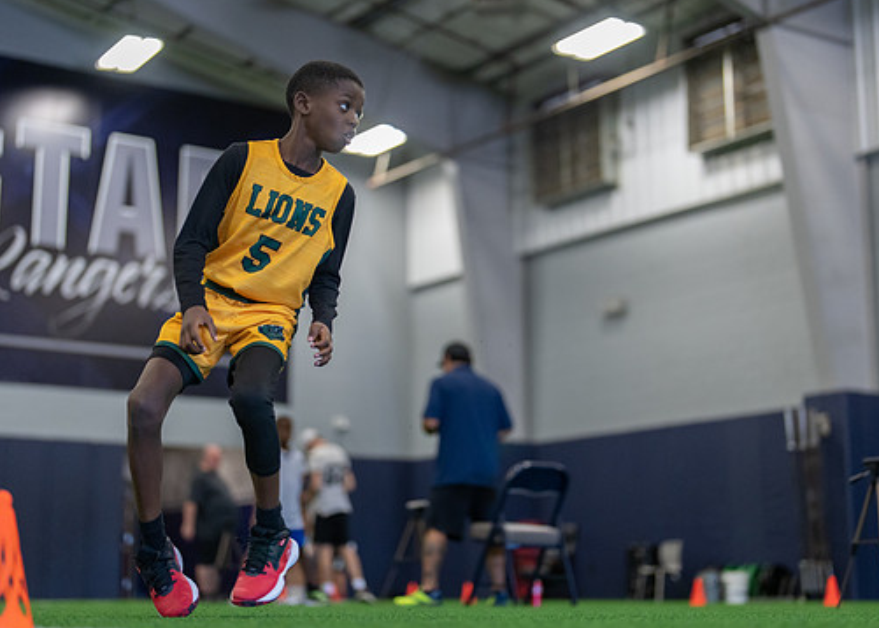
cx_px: 440
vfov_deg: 22.6
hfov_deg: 31.2
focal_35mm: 63
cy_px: 283
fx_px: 1573
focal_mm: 50
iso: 1600
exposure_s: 1/1000
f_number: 1.2
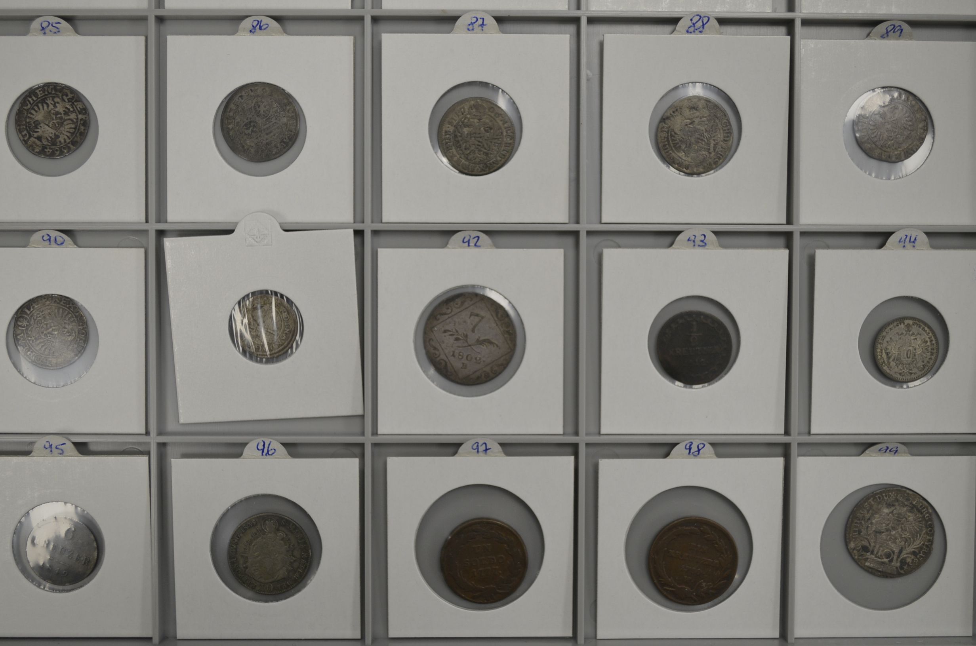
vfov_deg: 29.7
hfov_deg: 43.7
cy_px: 323
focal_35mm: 45
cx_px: 488
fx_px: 1217
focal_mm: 30
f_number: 4.5
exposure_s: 1/60
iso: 320
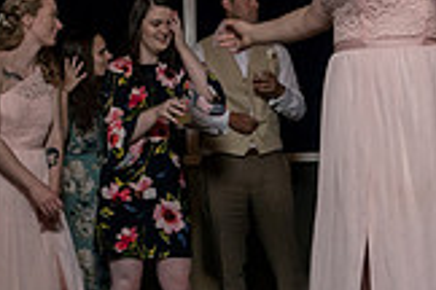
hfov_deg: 24.3
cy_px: 189
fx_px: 993
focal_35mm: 82
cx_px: 82
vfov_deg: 16.6
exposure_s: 1/100
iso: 2000
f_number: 5.6
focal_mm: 18
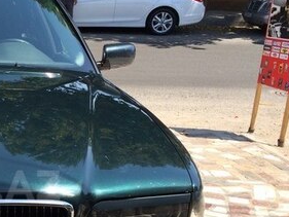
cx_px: -45
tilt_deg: -19.4
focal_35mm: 68
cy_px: 186
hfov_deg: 25.9
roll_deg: +0.4
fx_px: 568
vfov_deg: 21.3
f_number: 2.2
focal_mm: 4.15
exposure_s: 1/1053
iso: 32
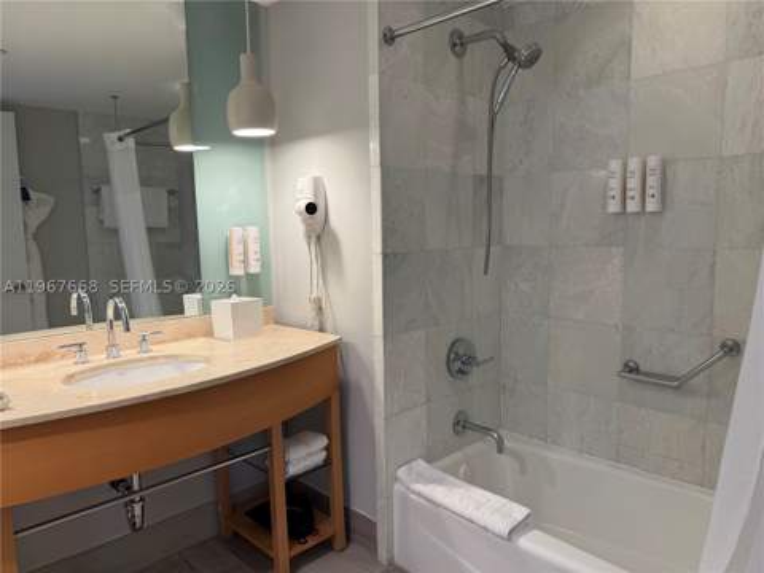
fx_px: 530
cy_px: 286
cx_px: 382
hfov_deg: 71.6
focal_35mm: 24
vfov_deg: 56.8
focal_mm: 6.76
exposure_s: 1/122
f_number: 1.78
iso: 100
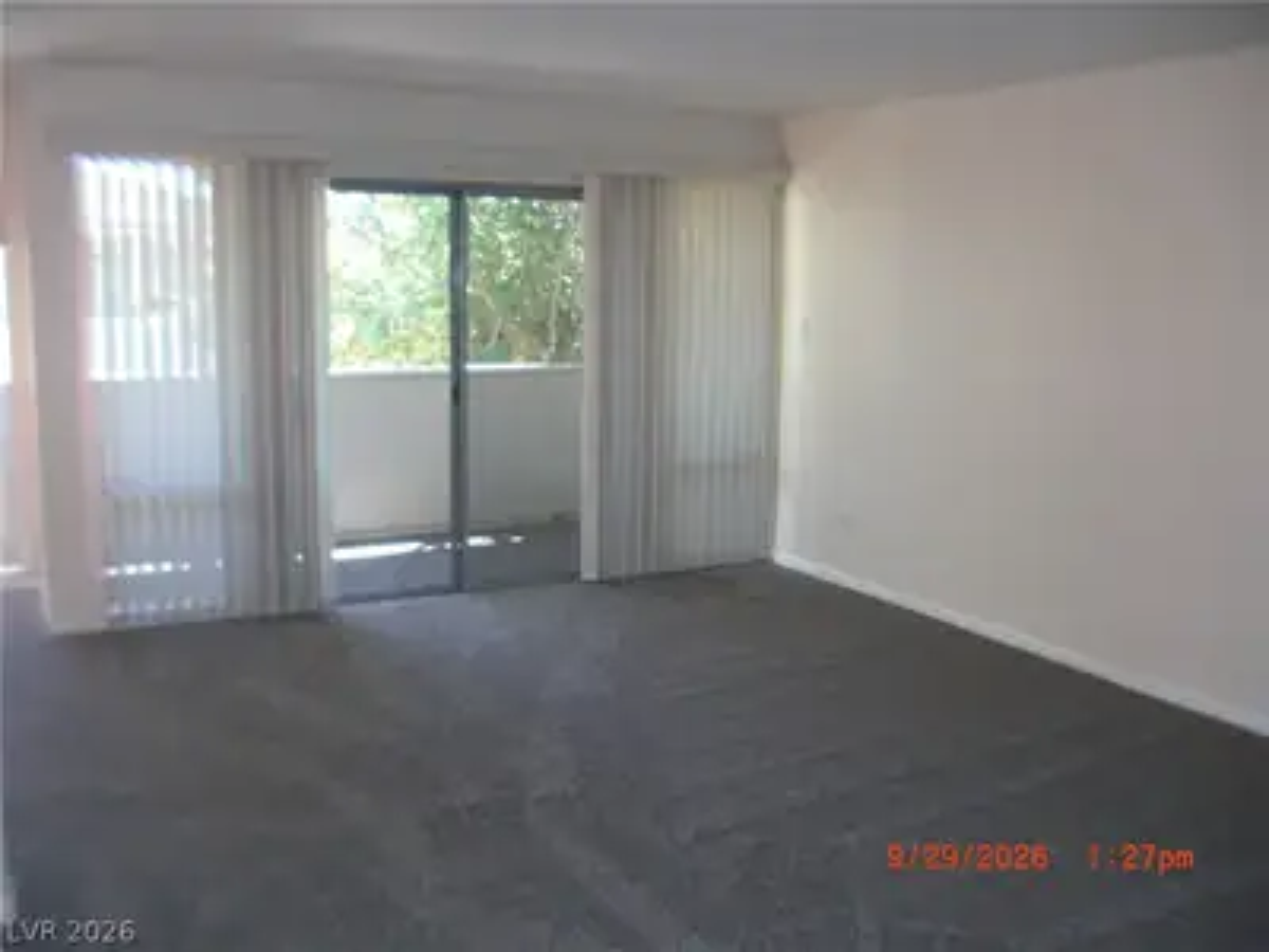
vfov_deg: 39.7
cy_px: 476
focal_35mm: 36
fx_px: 1320
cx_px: 634
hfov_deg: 51.4
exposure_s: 1/80
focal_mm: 6.3
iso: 200
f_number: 2.8
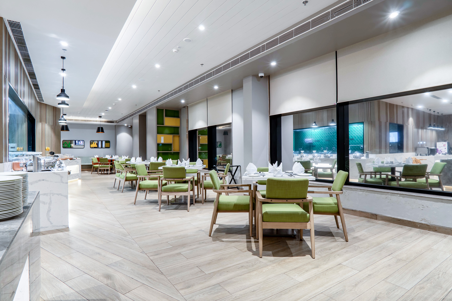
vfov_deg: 67.4
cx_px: 226
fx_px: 226
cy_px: 150
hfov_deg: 90.0
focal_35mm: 18
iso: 100
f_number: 9
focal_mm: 12
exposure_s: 1/8
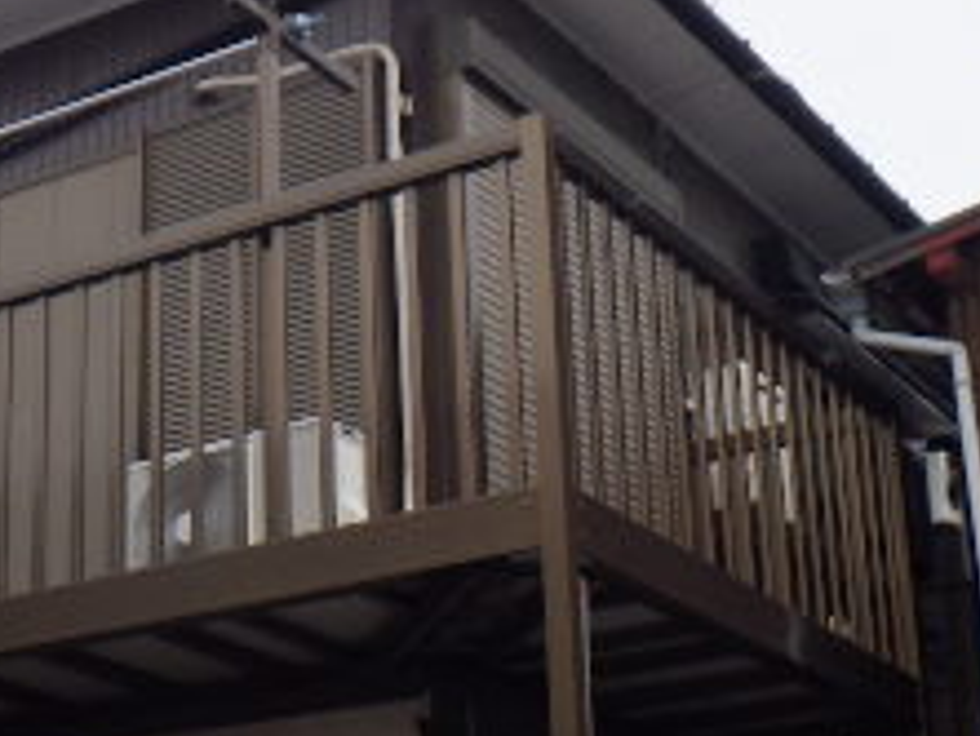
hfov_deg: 23.9
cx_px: 253
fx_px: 2294
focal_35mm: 81
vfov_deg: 18.2
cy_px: 474
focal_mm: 5
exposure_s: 1/1500
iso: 250
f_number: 4.2
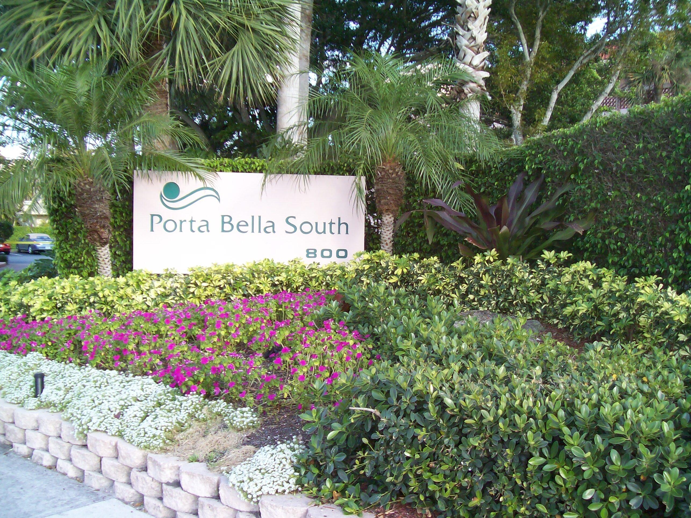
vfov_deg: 39.6
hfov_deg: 51.4
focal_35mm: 36
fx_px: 718
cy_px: 259
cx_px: 346
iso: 80
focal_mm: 6
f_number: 2.7
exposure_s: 1/197
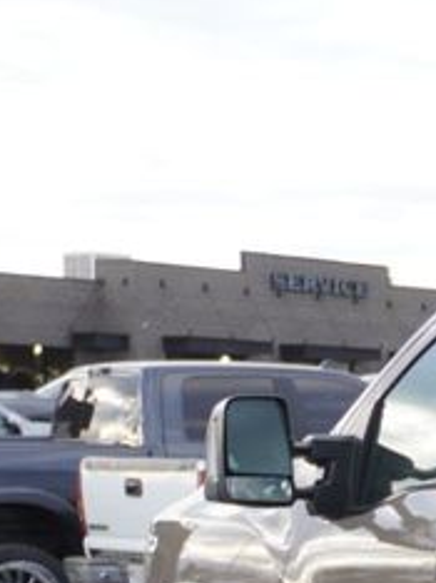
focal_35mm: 139
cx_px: 1156
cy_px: 832
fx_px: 2339
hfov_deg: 9.2
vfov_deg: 13.5
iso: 125
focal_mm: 22
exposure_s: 1/60
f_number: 4
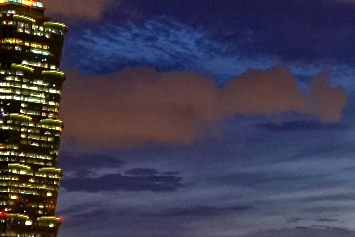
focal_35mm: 169
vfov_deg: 8.1
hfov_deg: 11.5
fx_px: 1667
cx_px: 573
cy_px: 231
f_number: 3.5
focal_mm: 28
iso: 1600
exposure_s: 1/20
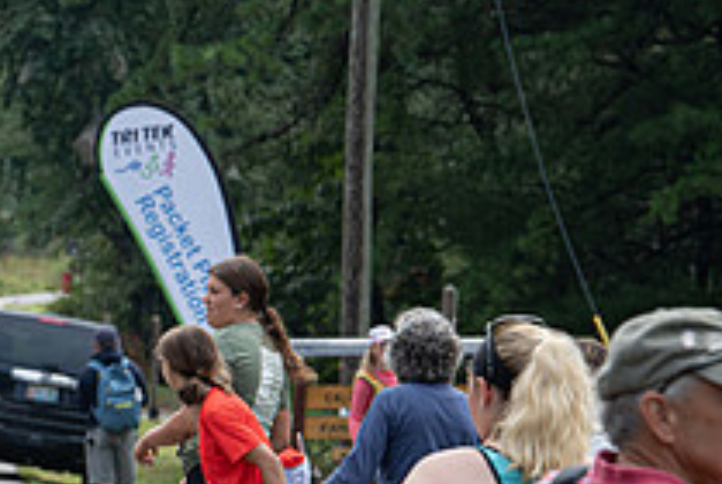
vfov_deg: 3.0
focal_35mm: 454
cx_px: -266
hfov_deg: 4.5
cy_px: 562
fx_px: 9118
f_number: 8
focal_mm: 155
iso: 200
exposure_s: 1/100
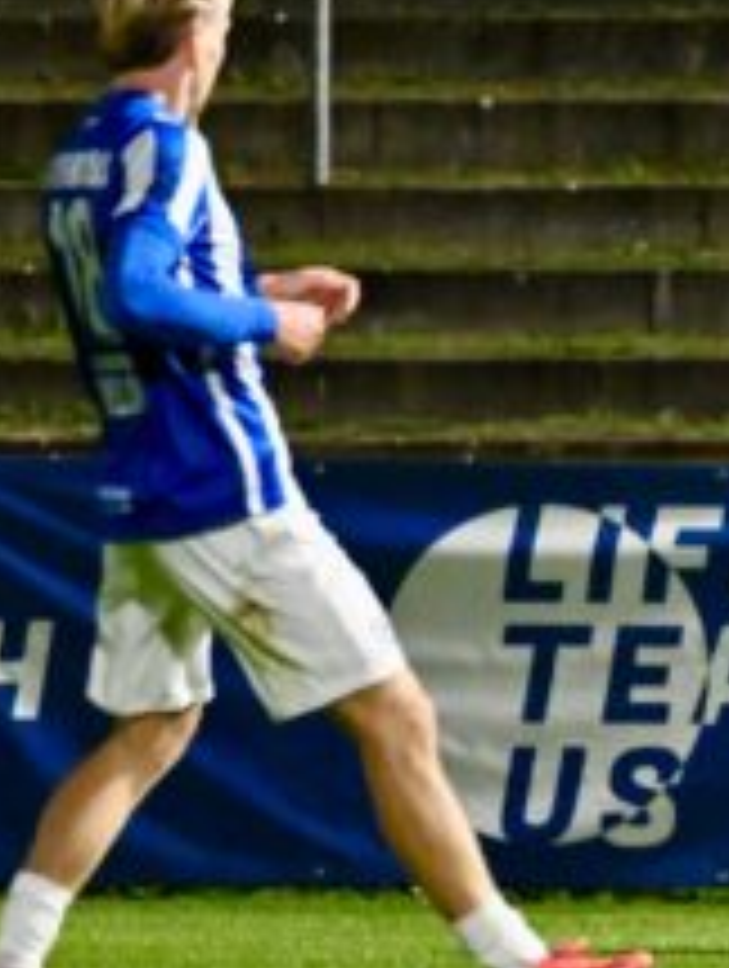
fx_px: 25589
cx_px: 1188
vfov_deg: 2.2
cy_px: 642
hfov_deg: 1.6
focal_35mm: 914
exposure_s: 1/1600
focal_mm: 200
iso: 3200
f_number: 2.8
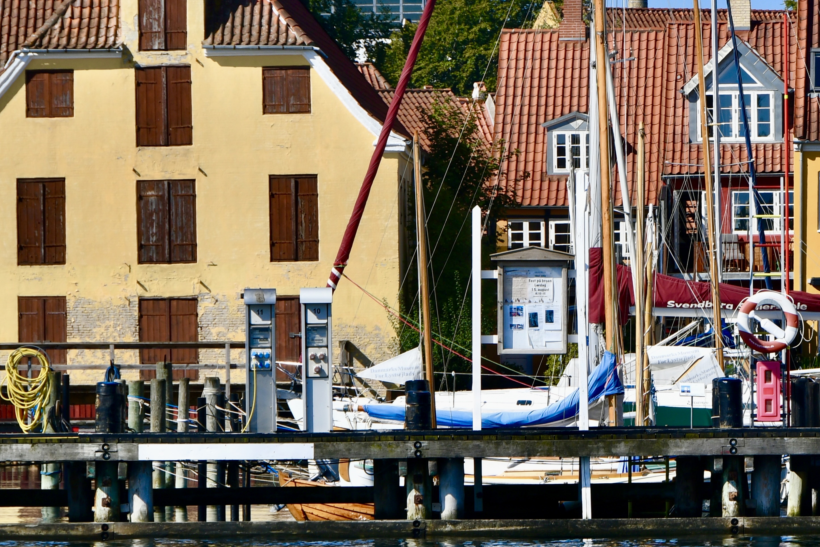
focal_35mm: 323
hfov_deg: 6.4
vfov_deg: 4.3
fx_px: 7357
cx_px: 644
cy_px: 129
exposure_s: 1/320
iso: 125
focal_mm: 112
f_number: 13
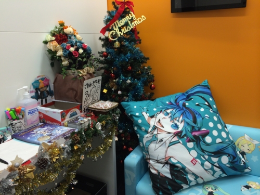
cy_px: 98
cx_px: 130
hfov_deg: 60.0
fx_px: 225
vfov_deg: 46.8
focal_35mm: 30
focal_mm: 4.12
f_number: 2.2
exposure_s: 1/60
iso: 50
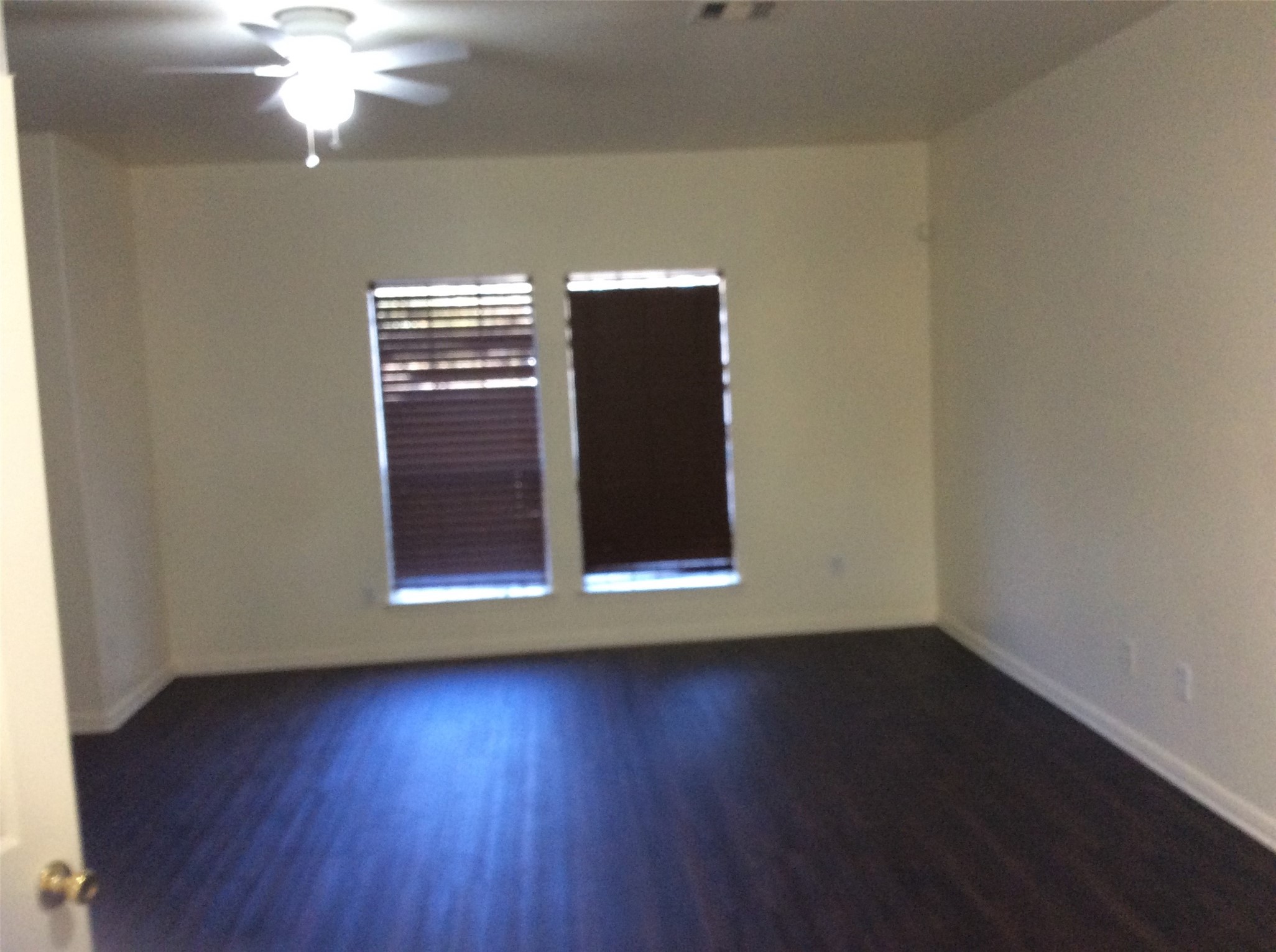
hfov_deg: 56.9
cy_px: 476
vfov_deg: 44.0
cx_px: 638
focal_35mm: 32
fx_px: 1178
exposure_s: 1/24
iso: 160
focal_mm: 3.3
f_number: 2.4
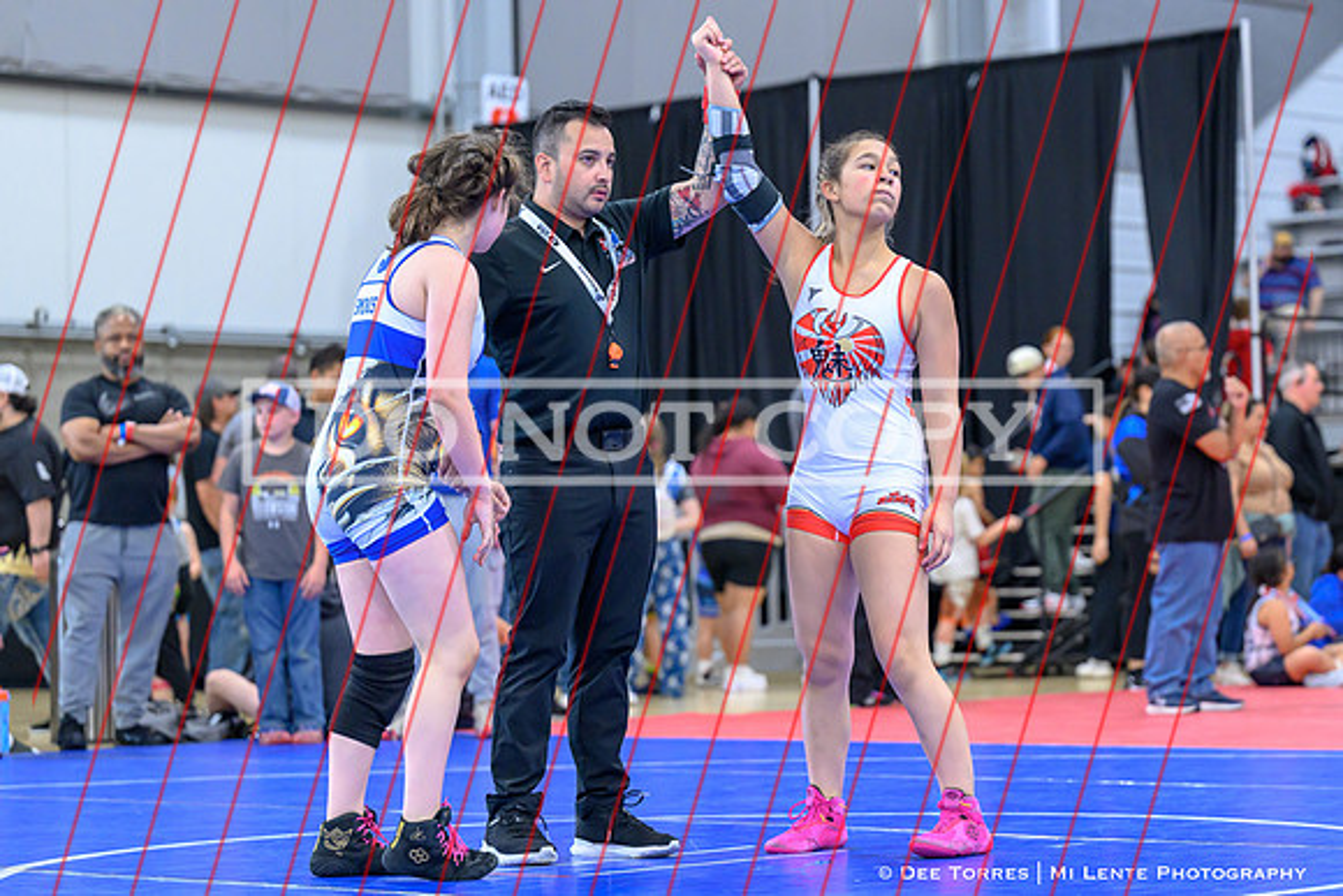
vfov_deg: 12.7
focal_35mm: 108
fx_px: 4015
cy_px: 412
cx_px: 807
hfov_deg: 19.0
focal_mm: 85
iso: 1800
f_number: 2.8
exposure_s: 1/800
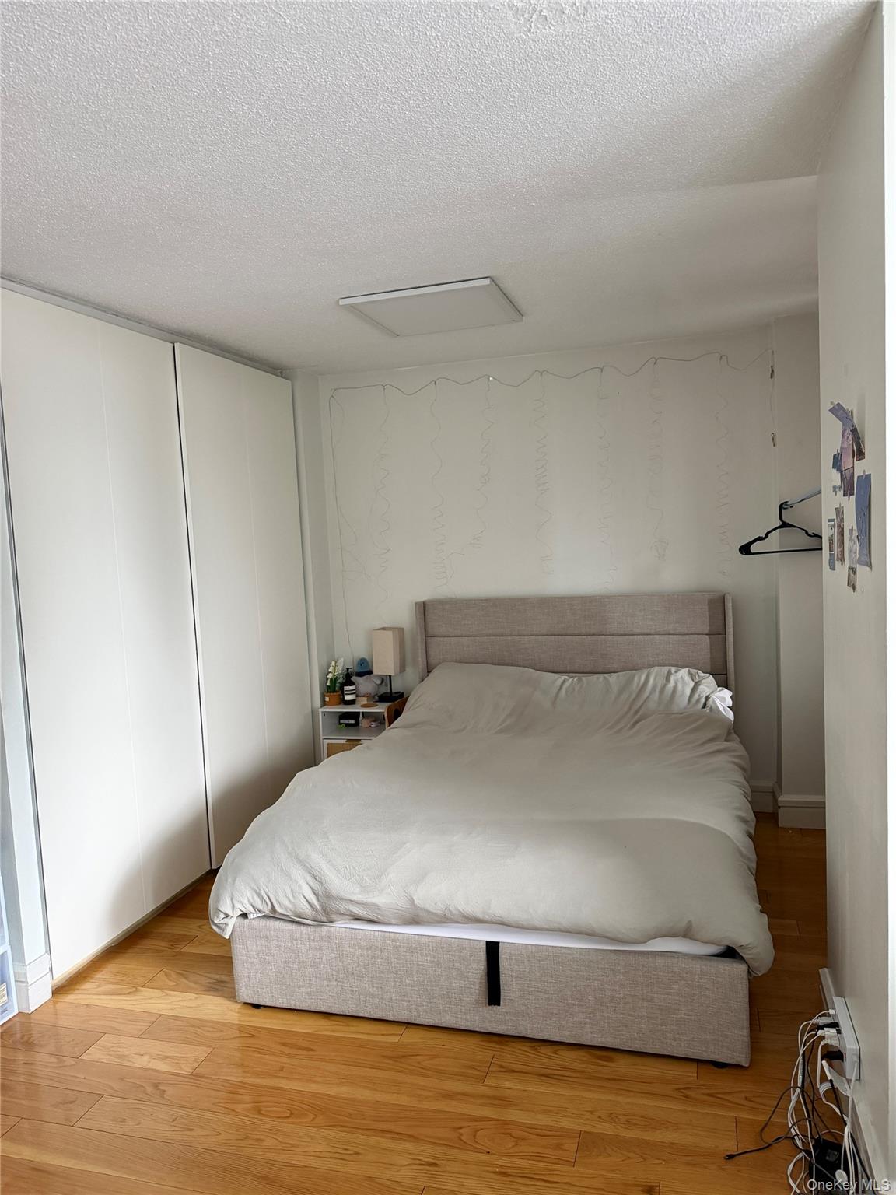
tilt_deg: -4.6
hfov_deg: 56.8
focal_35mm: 24
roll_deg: +2.6
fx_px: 828
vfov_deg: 71.6
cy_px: 598
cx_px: 448
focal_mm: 6.76
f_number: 1.78
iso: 200
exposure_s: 1/72
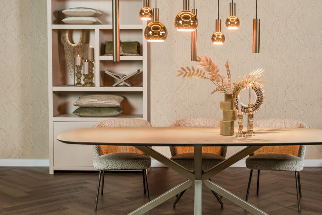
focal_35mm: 61
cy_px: 116
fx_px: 549
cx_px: 203
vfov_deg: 22.1
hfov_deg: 32.5
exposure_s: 1/50
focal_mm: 44.3
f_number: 4
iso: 500
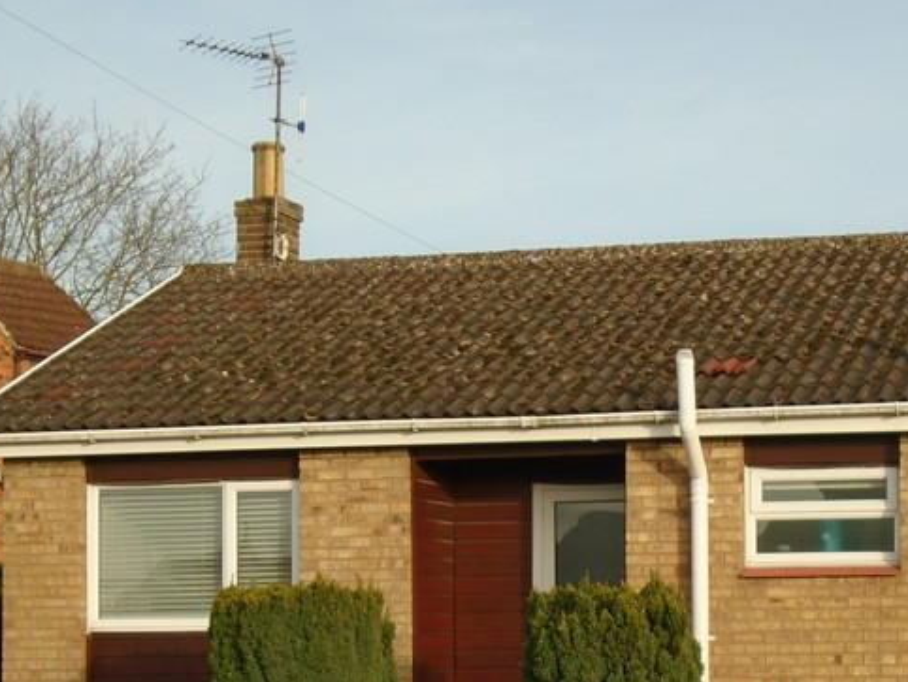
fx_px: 2729
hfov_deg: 18.8
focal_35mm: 104
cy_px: 642
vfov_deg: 14.1
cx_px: 639
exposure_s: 1/320
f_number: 4.5
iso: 100
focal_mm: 8.7
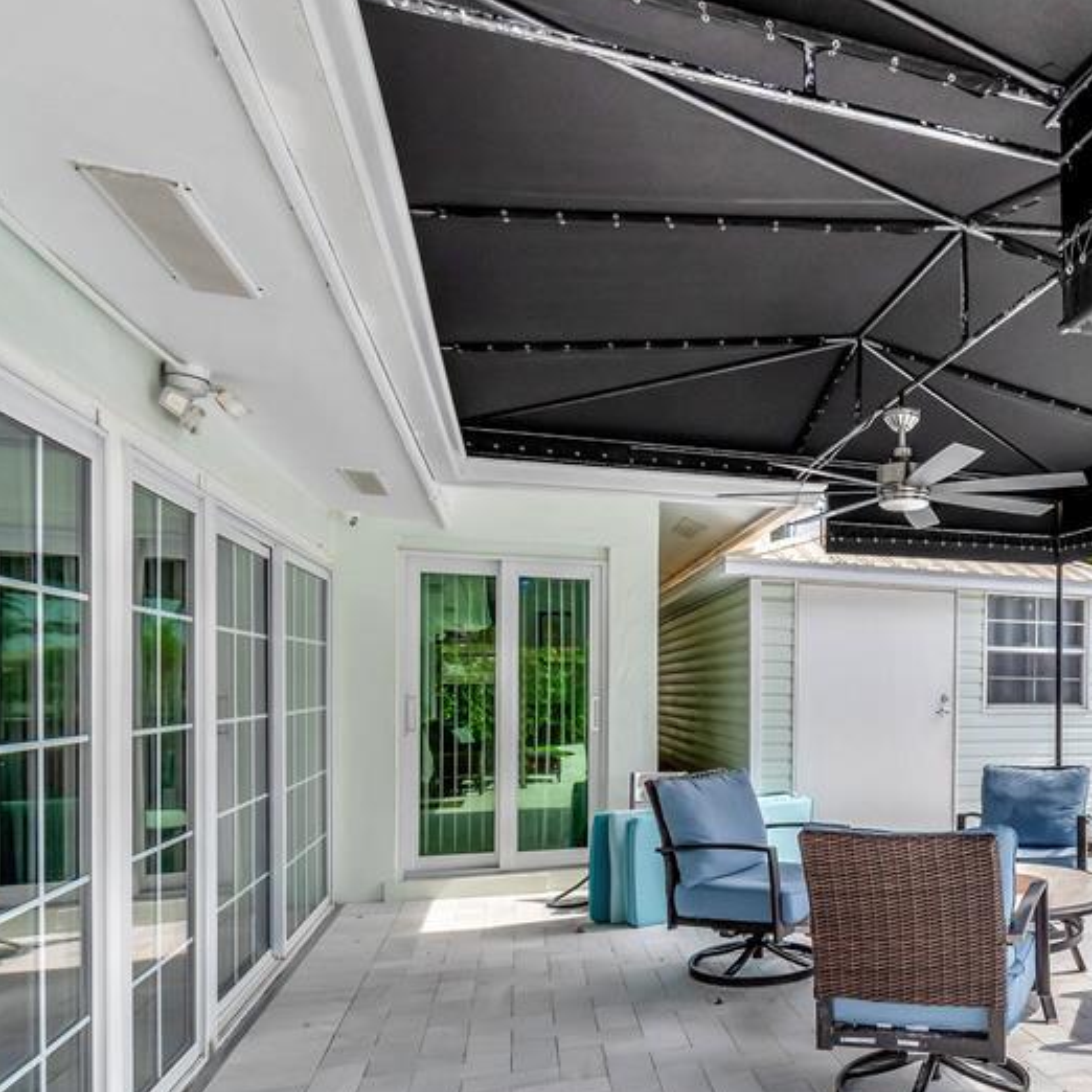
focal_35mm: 25
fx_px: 892
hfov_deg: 55.4
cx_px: 962
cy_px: 695
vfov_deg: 61.9
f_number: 8
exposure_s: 1/1000
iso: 500
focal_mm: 10
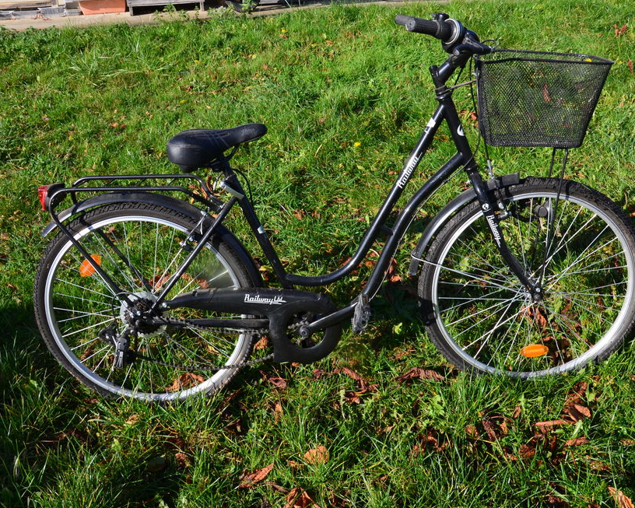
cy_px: 255
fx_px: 583
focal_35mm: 31
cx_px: 348
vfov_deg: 47.1
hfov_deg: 57.1
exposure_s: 1/125
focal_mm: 18
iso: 200
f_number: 11
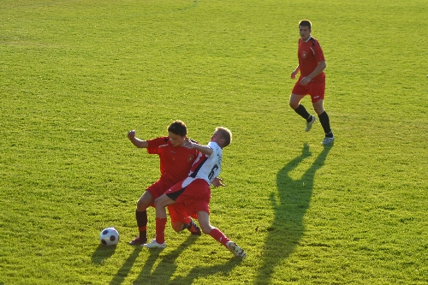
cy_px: 142
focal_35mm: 138
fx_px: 1640
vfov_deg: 9.9
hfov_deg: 14.9
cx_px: 214
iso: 400
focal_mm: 92
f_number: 5
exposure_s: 1/1000
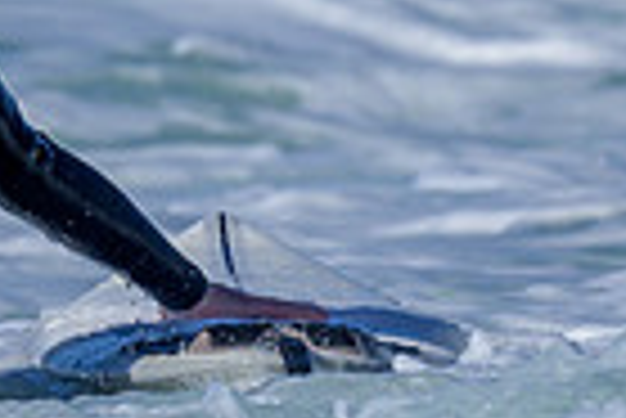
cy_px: 150
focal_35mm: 3879
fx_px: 67521
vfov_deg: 0.4
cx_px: -407
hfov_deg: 0.5
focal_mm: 800
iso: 140
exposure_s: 1/2000
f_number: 6.3
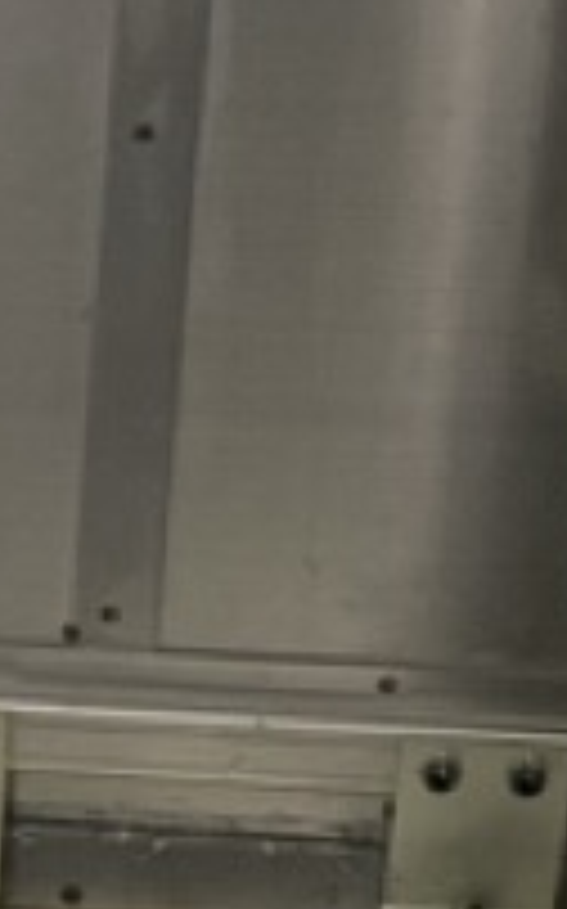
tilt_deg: -22.5
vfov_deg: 11.6
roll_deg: +0.2
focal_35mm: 175
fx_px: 4333
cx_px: -742
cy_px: 1197
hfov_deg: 7.1
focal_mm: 4.2
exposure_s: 1/30
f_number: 1.6
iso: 640
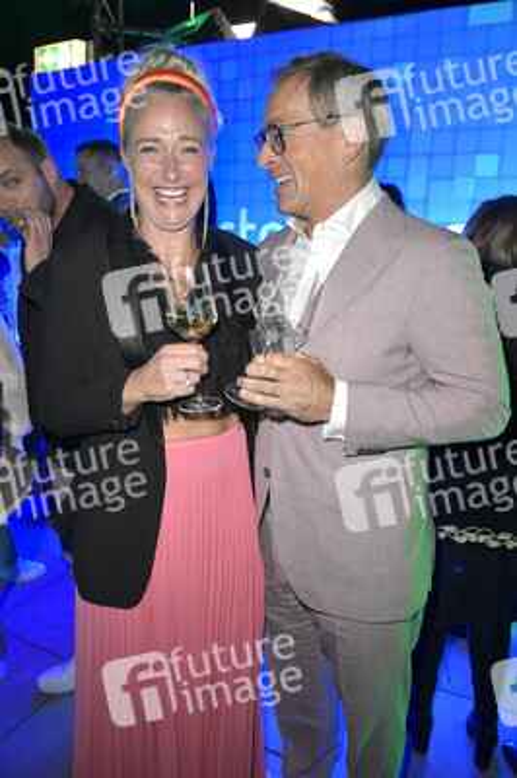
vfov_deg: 69.4
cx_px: 258
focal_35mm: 26
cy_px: 389
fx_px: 561
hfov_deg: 49.5
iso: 2000
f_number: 5
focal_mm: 26
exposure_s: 1/200
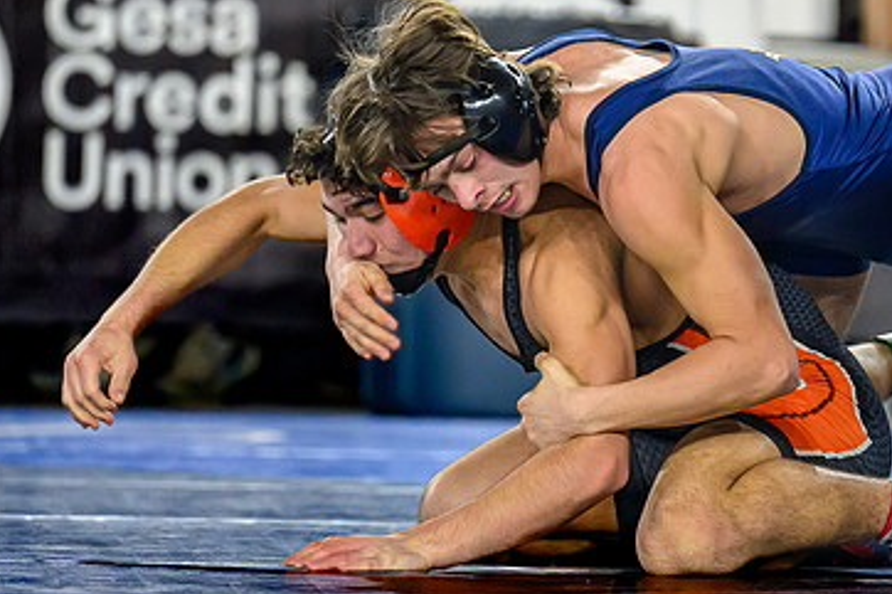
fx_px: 13670
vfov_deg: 2.5
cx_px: 545
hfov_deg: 3.7
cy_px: 192
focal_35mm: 552
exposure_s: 1/800
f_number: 2.8
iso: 2500
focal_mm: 200
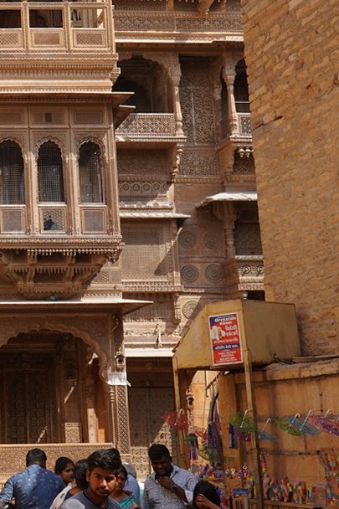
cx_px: -185
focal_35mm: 79
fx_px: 1116
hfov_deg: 15.7
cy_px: 190
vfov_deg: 25.6
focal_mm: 24
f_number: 11
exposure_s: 1/100
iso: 100
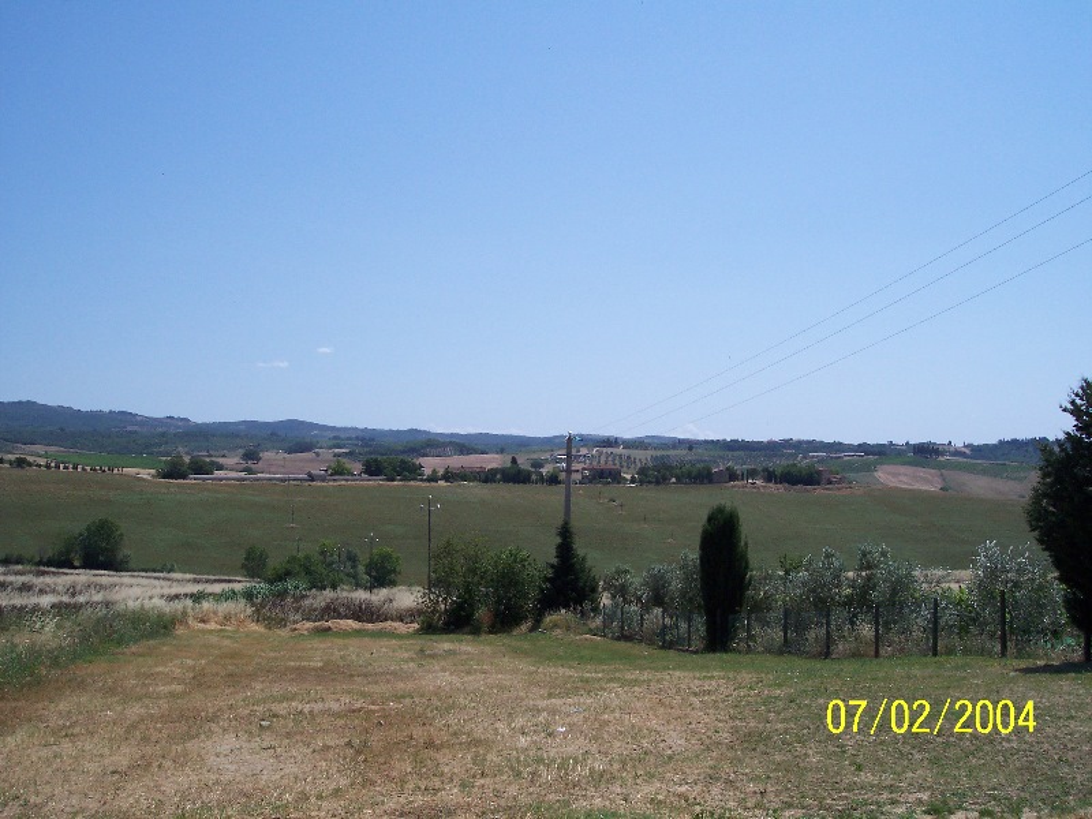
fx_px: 1199
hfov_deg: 49.0
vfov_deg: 37.7
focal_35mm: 38
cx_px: 546
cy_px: 410
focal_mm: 8
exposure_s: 1/1000
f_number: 4.8
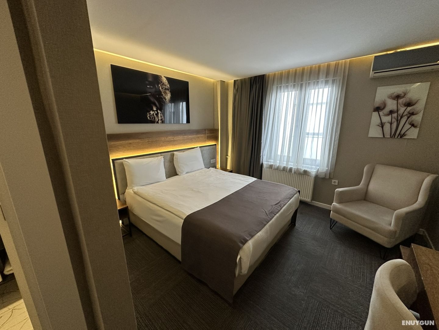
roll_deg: +0.2
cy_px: 165
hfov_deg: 102.1
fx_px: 178
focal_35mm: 14
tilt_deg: -13.4
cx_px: 220
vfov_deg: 85.7
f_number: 2.2
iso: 250
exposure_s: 1/100
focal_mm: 2.22
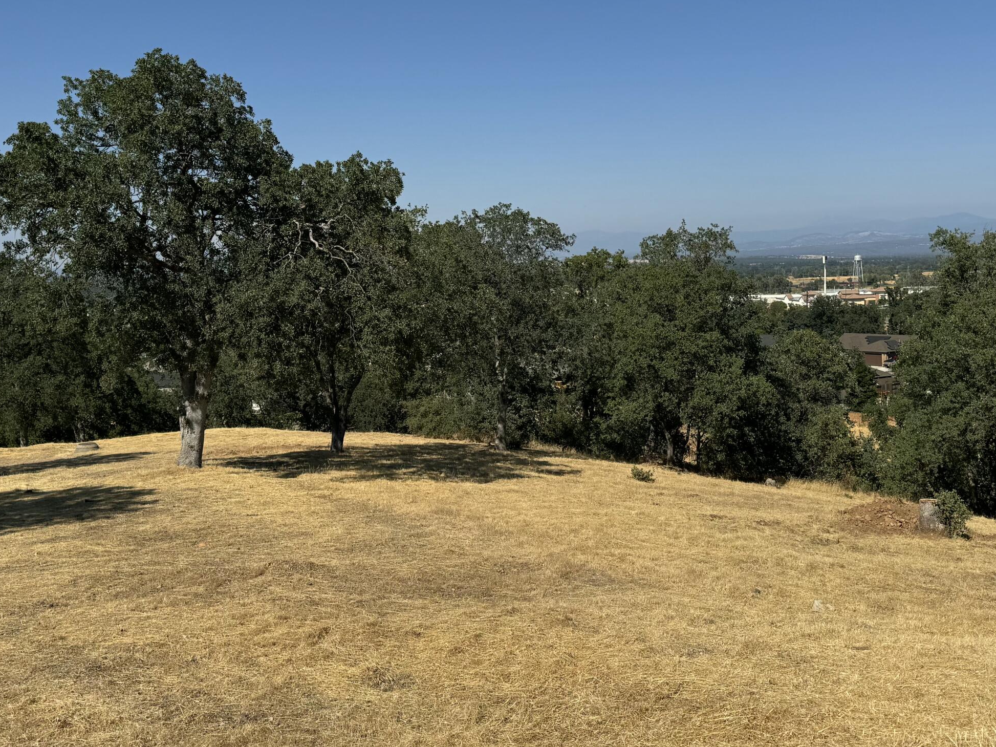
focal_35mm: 37
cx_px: 476
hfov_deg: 50.1
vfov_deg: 38.6
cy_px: 317
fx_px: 1064
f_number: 1.78
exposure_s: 1/7092
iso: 80
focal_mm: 6.76
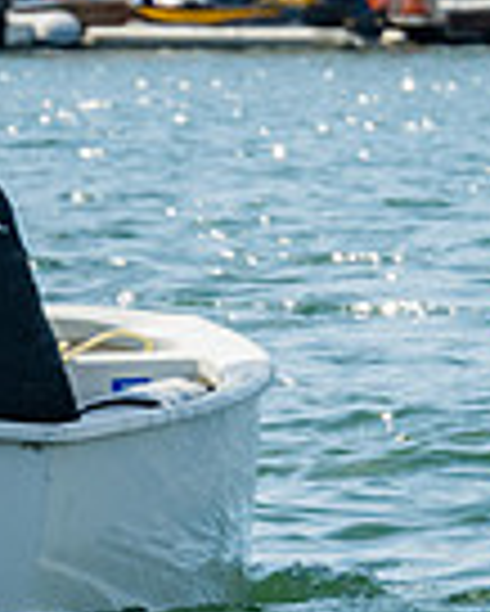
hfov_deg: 1.6
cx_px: -357
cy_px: 29
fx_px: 17963
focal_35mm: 992
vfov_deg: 1.9
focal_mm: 200
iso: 250
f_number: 10
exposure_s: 1/320
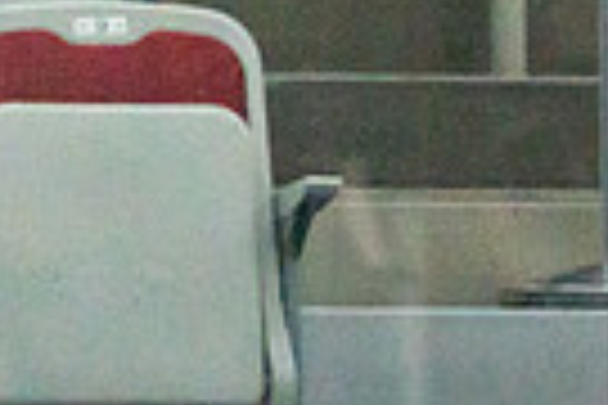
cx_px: 1389
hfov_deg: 1.5
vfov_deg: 1.0
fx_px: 22528
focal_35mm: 1334
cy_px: 1058
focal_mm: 200
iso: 4000
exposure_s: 1/1600
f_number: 2.8
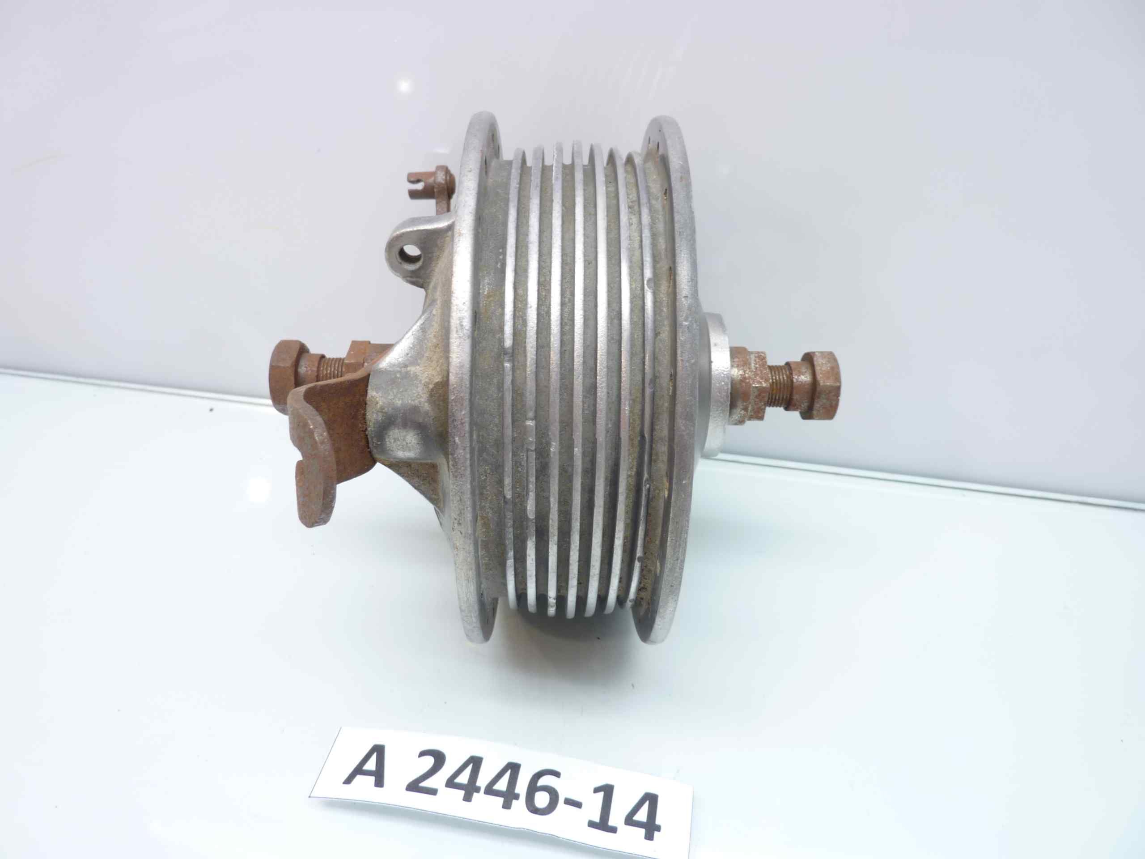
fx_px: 827
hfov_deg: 69.4
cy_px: 430
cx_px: 572
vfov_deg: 54.9
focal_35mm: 25
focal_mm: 4.1
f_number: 3.3
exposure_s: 1/8
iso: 80
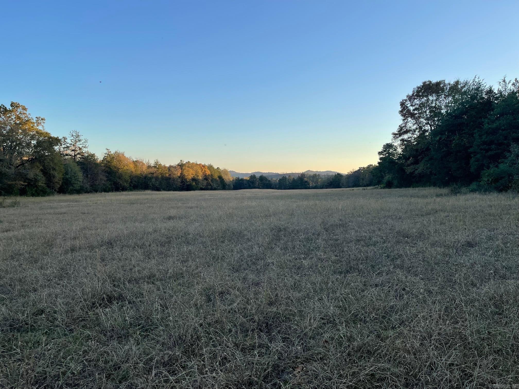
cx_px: 260
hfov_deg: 67.3
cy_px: 194
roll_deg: -0.4
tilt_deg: -2.4
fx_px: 390
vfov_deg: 53.1
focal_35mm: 26
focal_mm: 5.1
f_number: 1.6
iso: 32
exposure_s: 1/1087
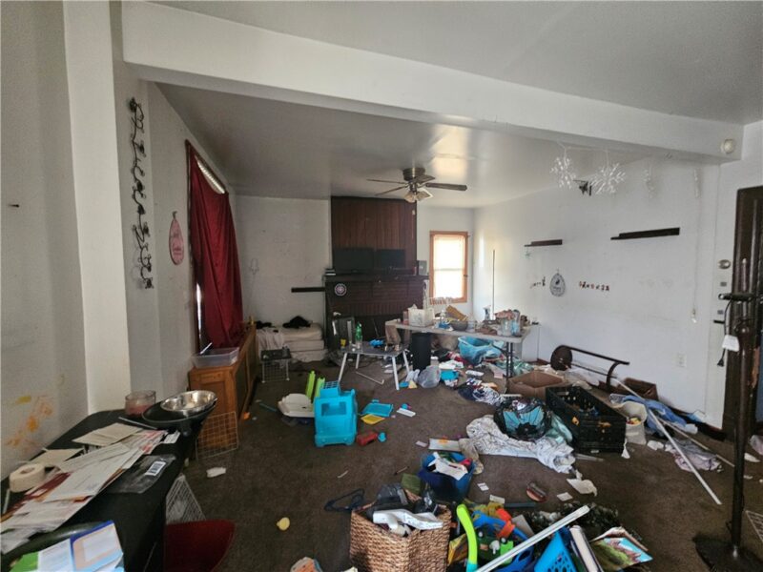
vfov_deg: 89.9
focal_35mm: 13
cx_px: 382
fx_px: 287
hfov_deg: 106.2
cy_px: 286
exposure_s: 1/24
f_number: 2.2
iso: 640
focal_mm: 2.2
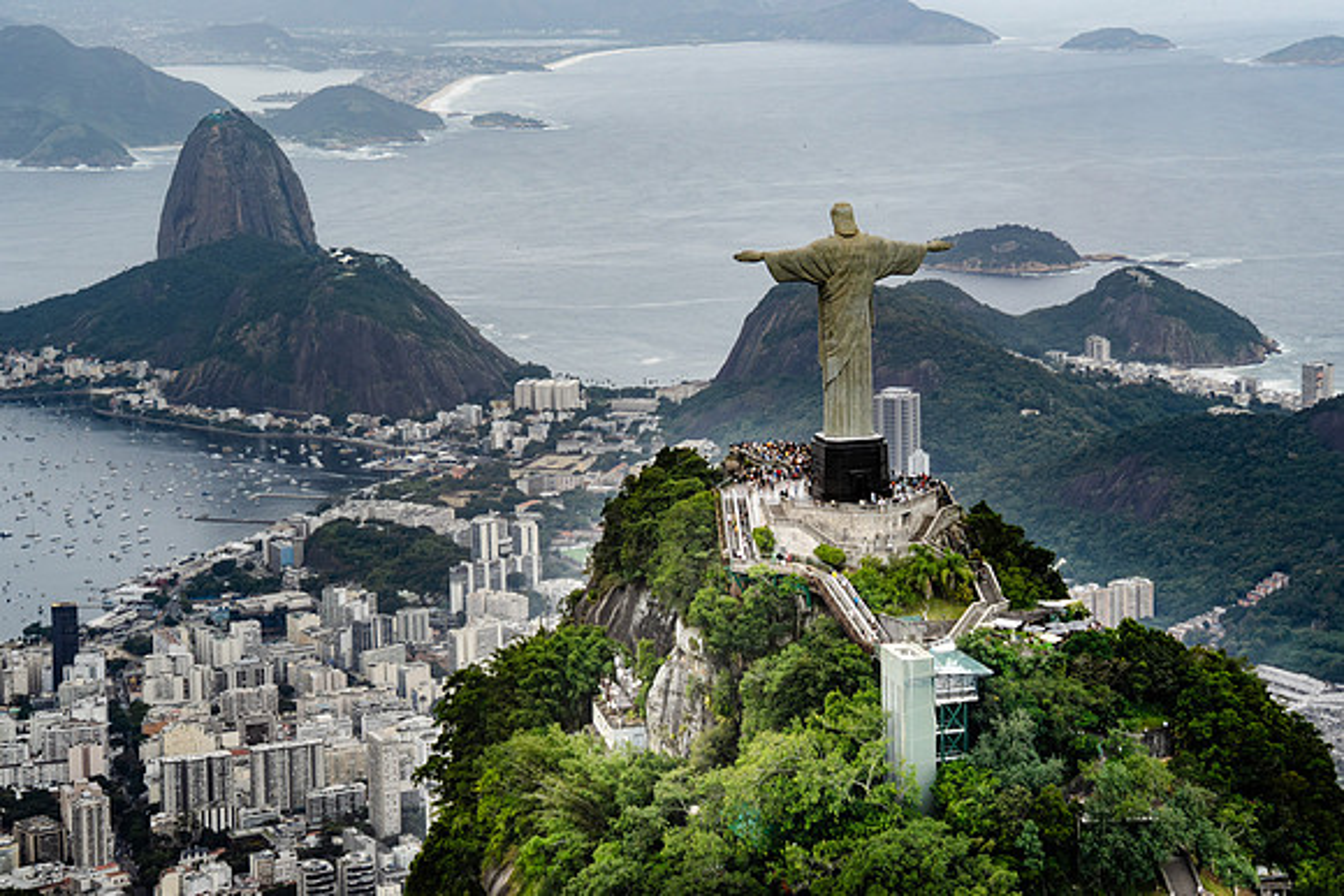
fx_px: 3169
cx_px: 740
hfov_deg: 23.9
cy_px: 465
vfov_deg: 16.1
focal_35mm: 85
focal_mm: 73
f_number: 8
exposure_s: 1/320
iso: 320
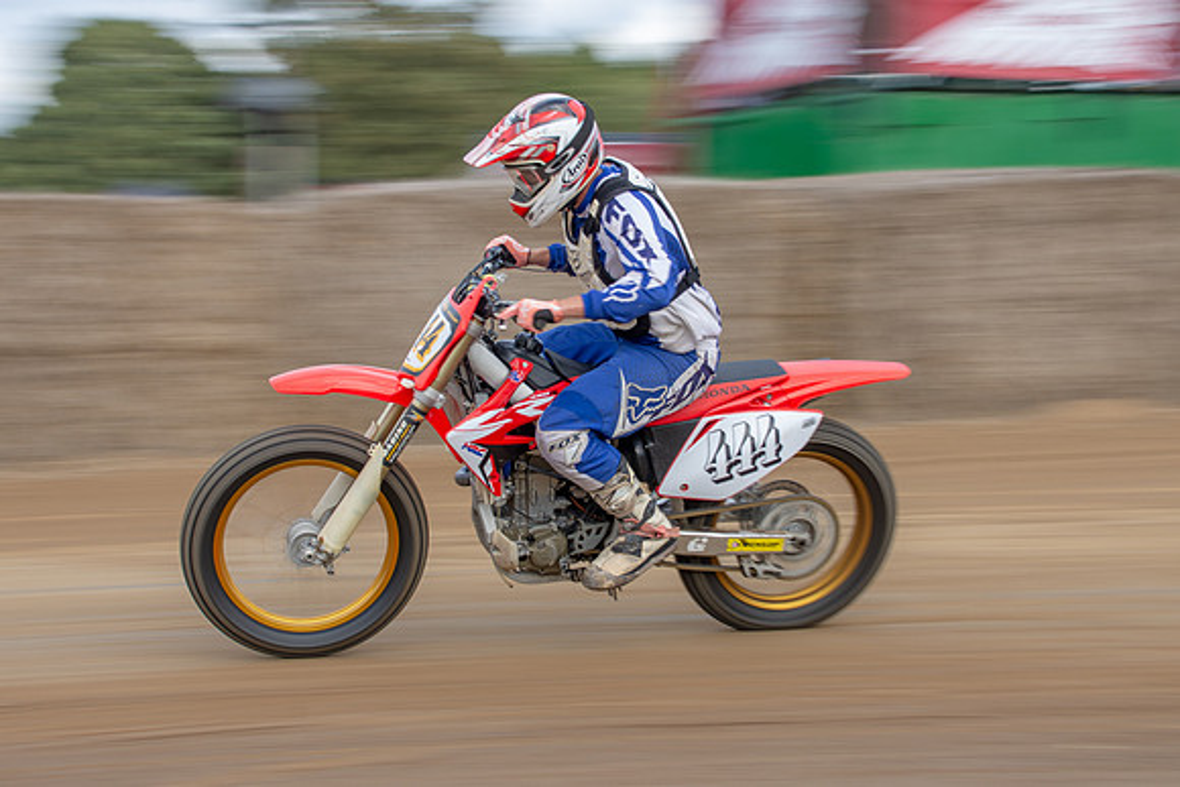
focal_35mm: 86
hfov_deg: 23.5
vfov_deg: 15.8
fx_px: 2831
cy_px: 394
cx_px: 590
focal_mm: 52
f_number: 8
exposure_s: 1/100
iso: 100
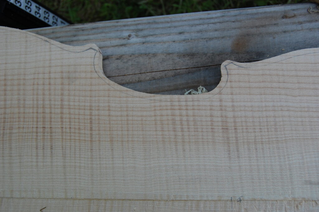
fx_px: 345
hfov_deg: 49.6
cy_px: 106
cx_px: 160
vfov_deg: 34.2
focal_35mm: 39
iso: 360
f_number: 5.6
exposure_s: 1/125
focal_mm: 26
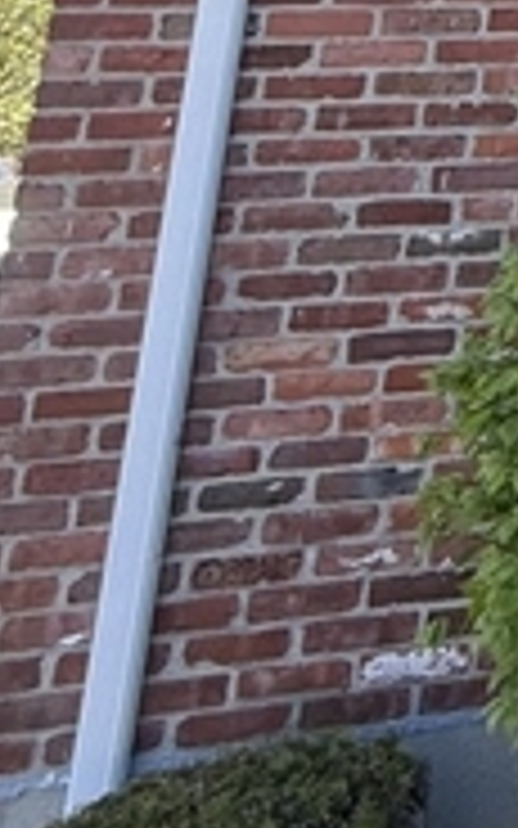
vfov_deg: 27.4
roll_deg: +1.5
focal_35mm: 62
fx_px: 1400
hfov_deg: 13.9
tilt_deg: +16.7
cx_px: 1279
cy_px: -256
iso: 50
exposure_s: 1/344
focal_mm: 2.22
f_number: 2.2
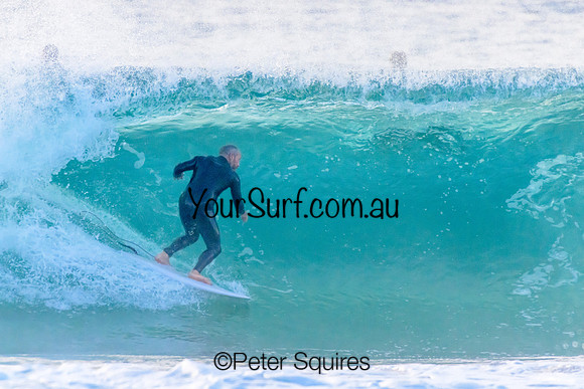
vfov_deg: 1.7
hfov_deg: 2.6
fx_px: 12980
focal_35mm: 800
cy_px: 194
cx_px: 292
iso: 4000
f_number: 11
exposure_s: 1/2000
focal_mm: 800
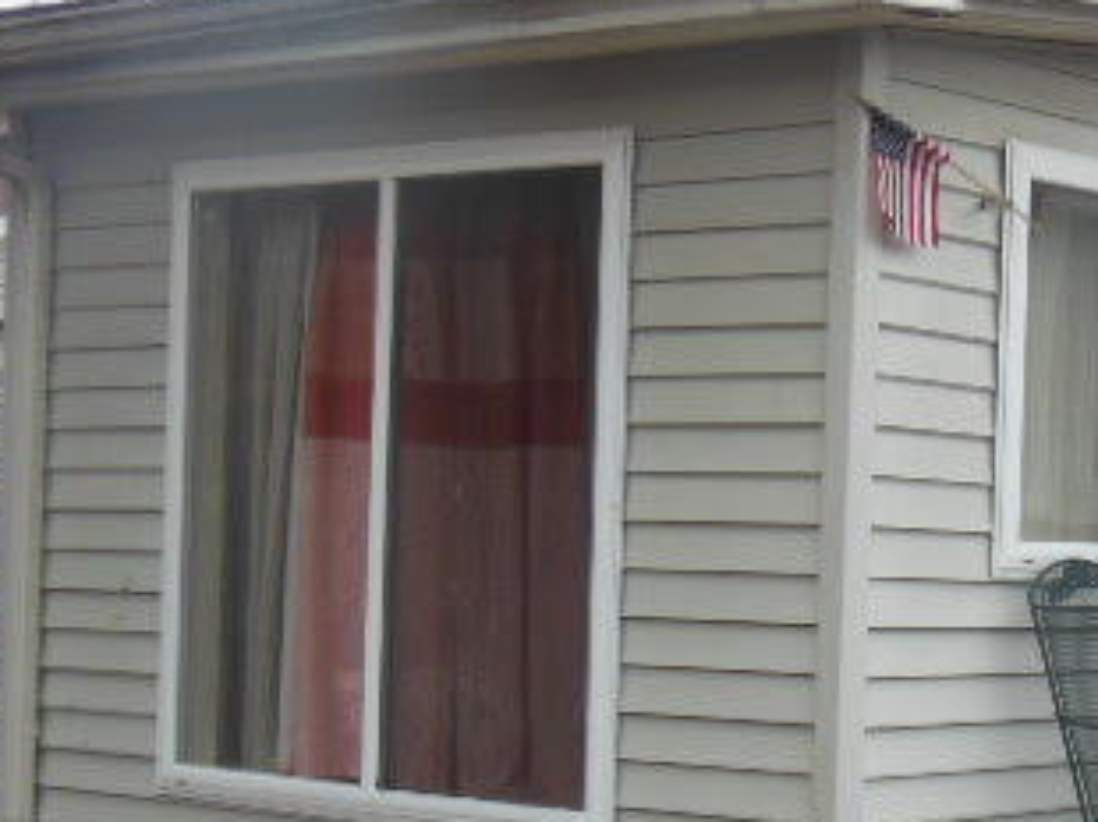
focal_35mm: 93
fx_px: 2948
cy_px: 606
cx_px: 1109
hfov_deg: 20.4
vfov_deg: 15.8
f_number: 4.4
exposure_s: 1/160
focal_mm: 8
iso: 125
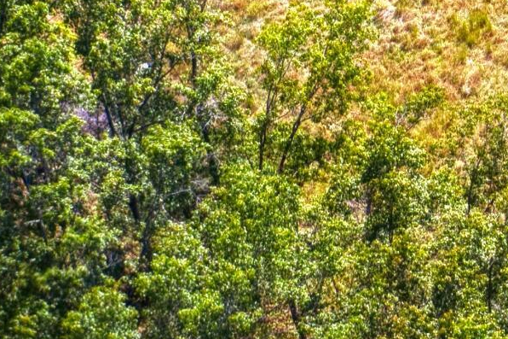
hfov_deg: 12.5
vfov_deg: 9.6
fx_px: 1989
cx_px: 1076
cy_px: -85
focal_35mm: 141
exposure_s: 1/60
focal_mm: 10.26
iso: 400
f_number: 5
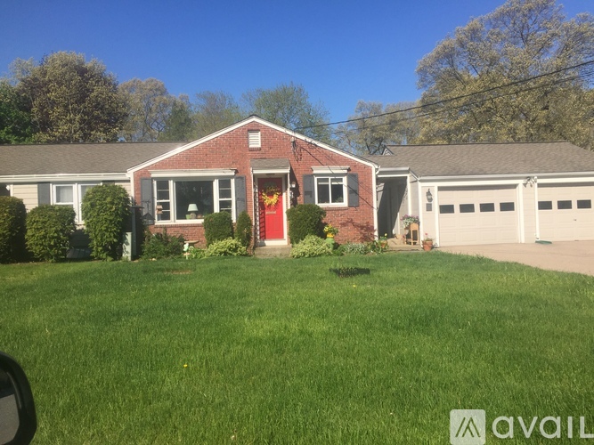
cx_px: 297
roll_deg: +1.3
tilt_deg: -0.3
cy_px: 222
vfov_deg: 48.2
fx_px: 498
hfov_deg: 61.7
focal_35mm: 29
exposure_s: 1/2326
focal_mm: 4.15
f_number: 2.2
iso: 32
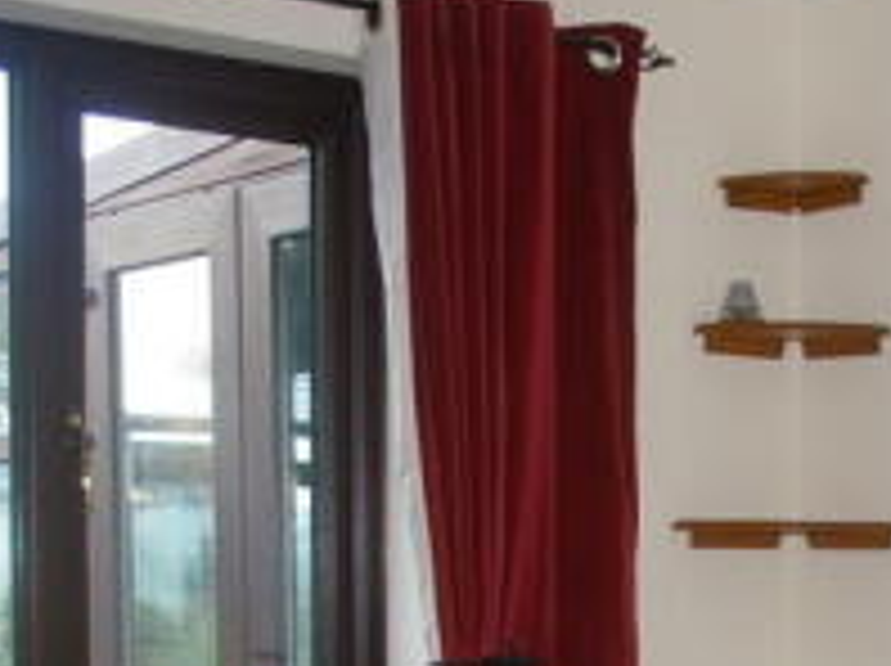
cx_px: 835
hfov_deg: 22.1
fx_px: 2211
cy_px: 704
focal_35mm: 86
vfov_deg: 16.7
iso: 200
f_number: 3.5
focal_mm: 18
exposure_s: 1/30
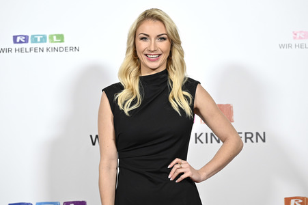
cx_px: 154
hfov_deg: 17.8
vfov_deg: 11.9
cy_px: 102
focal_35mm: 115
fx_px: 983
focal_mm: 115
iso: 1000
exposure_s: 1/500
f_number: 2.8
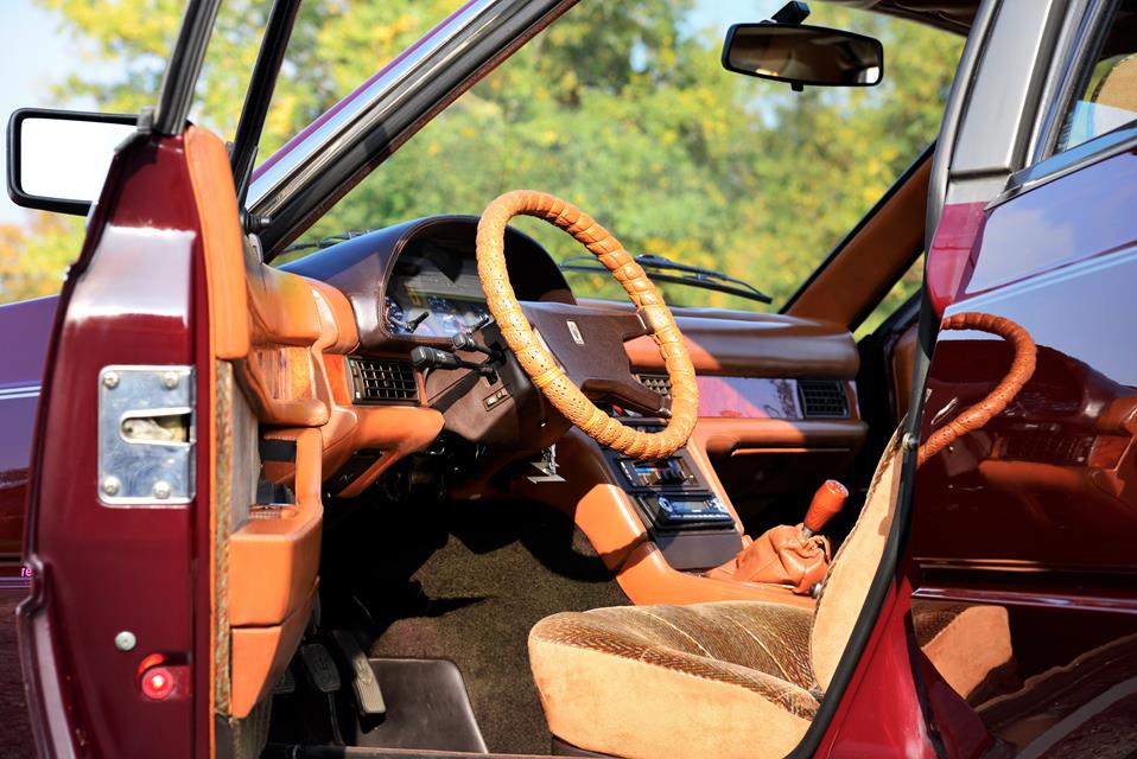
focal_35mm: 98
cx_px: 568
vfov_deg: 14.0
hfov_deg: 20.8
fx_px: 3097
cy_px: 380
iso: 200
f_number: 8
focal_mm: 98
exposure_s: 1/125
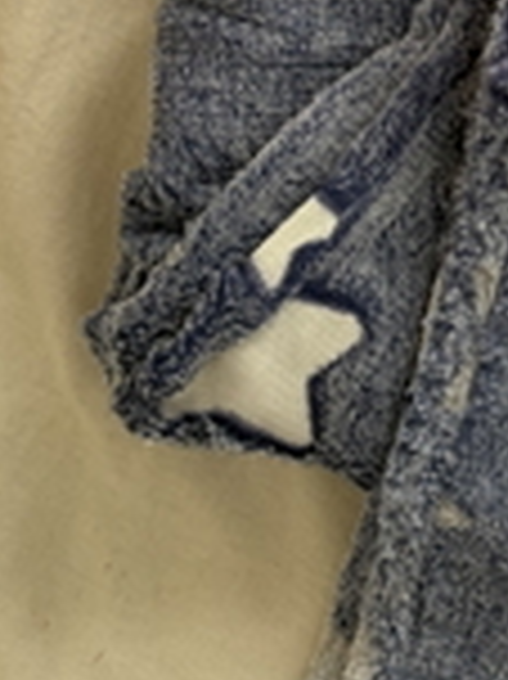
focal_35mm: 92
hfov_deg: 15.3
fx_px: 1803
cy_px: 25
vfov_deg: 20.7
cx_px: 643
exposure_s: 1/125
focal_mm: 5.96
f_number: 1.6
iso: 32
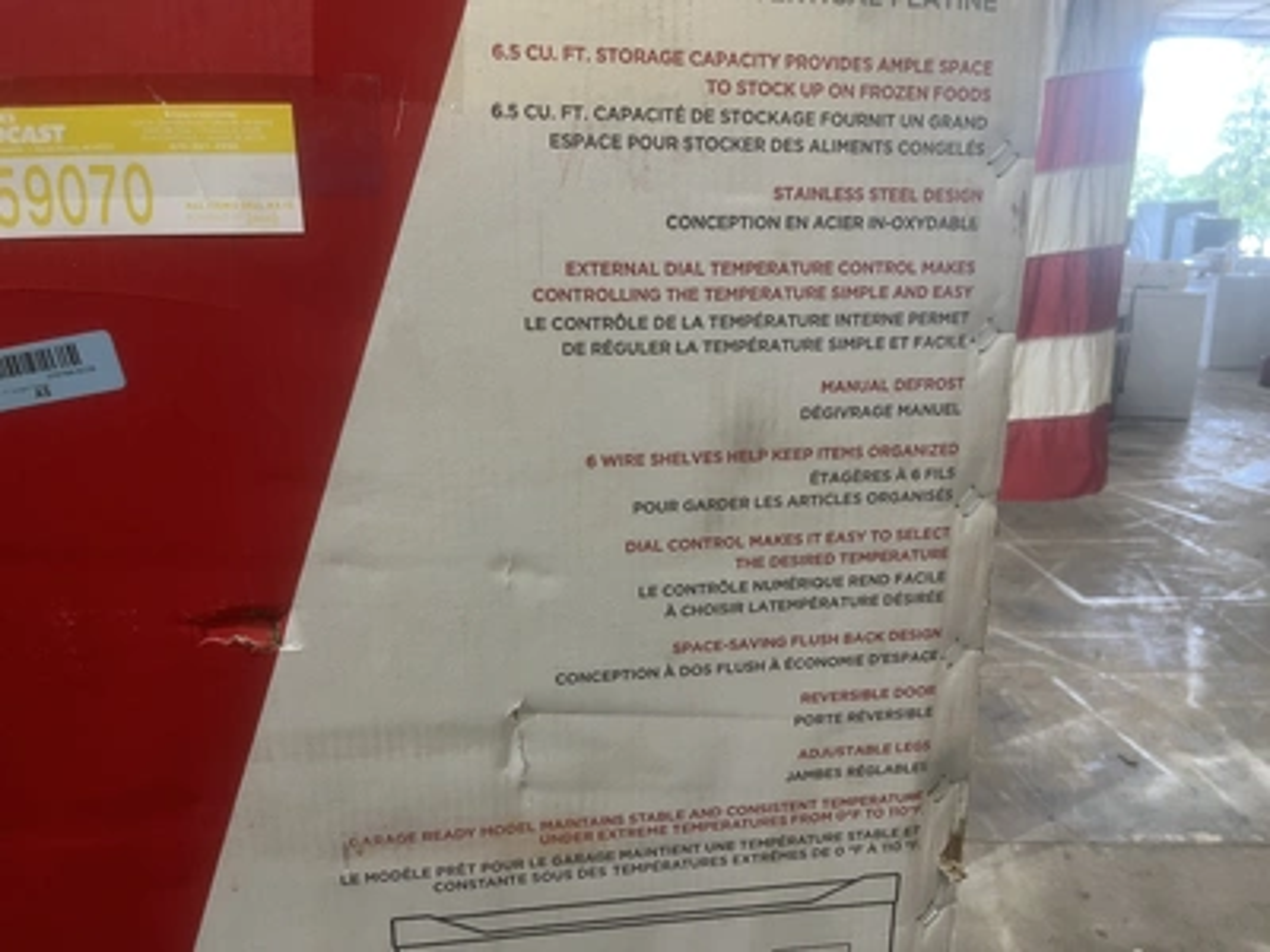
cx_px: 635
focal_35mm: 26
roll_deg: +0.6
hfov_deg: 67.3
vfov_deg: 53.1
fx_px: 954
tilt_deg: -13.1
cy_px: 476
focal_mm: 5.1
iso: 100
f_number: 1.6
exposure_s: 1/60
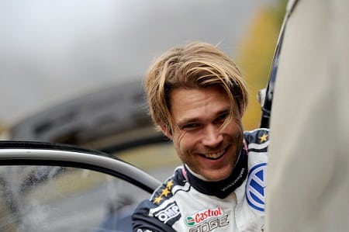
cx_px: 174
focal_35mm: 130
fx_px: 1259
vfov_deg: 10.5
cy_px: 116
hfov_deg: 15.8
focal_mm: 130
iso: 640
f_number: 3.5
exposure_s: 1/500
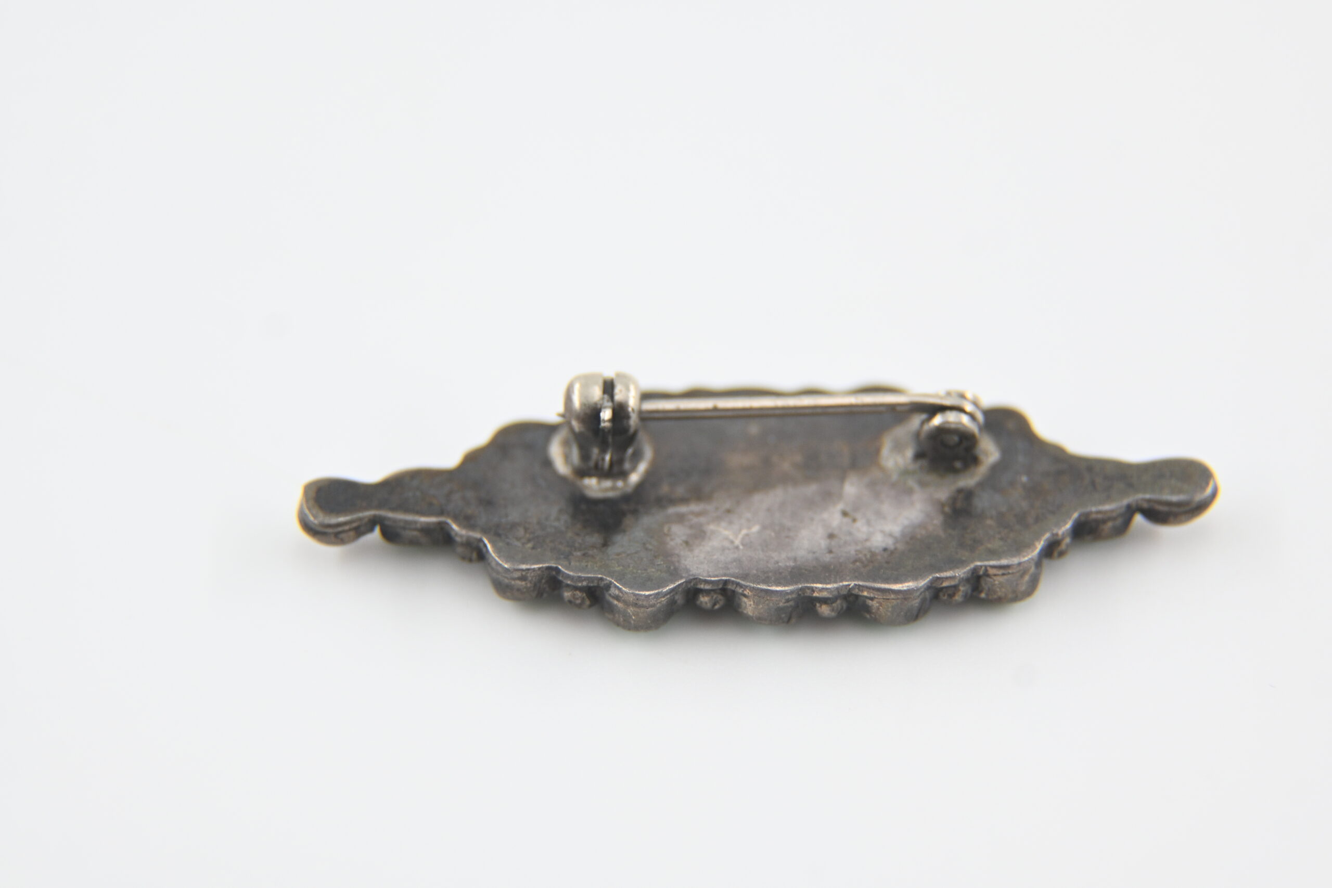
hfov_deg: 19.5
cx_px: 666
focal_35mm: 105
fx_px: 3885
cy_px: 444
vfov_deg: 13.0
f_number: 4
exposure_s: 1/320
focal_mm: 70
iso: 400
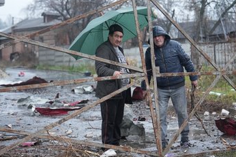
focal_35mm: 81
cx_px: 121
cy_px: 68
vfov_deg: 16.9
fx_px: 531
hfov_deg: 25.0
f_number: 2.8
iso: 4000
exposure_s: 1/160
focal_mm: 70
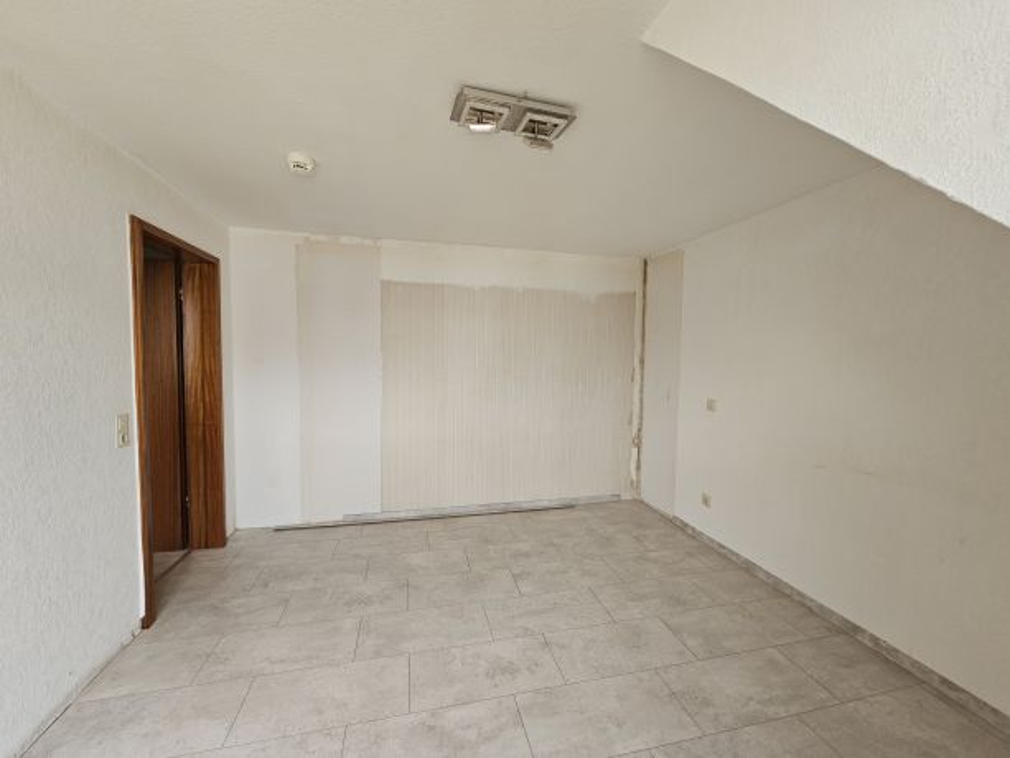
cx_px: 505
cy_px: 379
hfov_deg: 106.2
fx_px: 379
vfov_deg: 89.9
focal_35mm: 13
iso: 160
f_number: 2.2
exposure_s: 1/50
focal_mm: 2.2
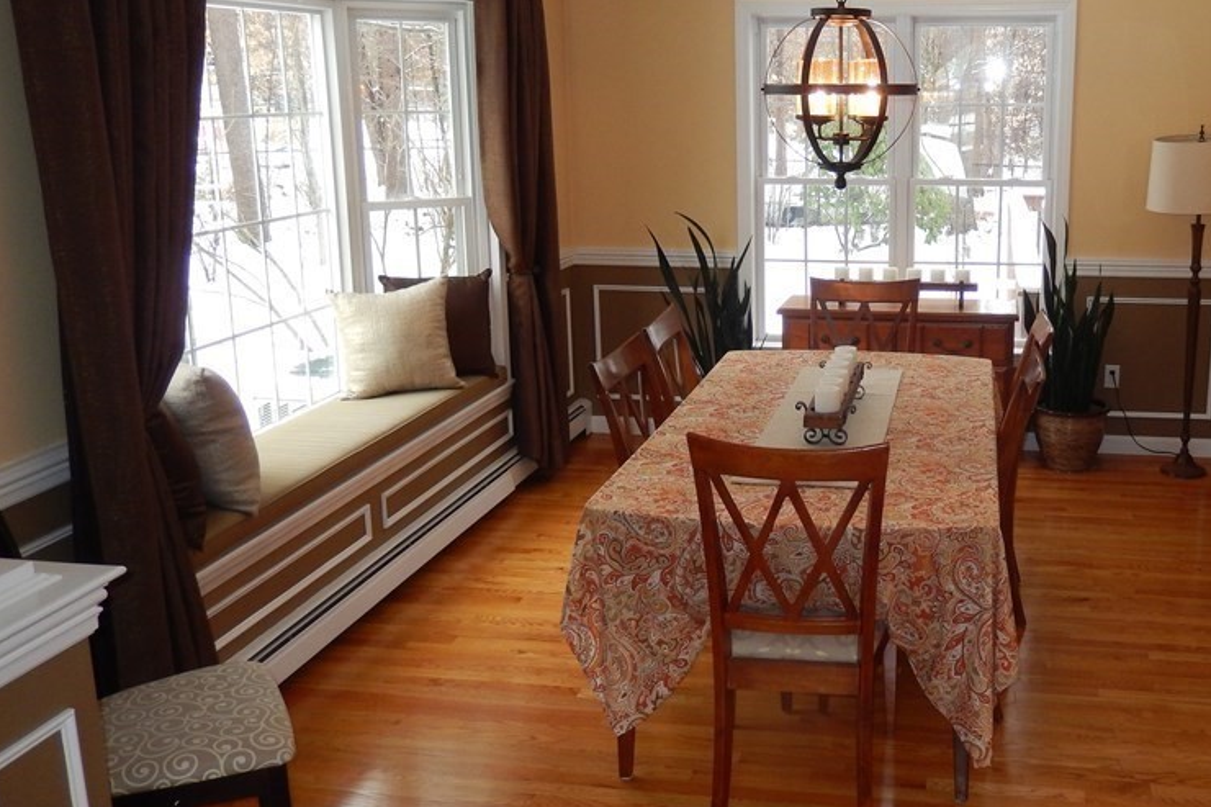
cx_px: 822
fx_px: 1211
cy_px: 363
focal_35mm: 36
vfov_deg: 36.8
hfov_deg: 52.0
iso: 200
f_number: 3.4
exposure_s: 1/30
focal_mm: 4.5
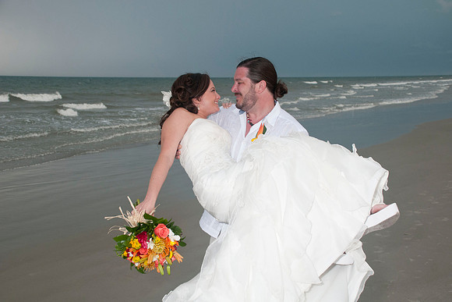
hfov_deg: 41.0
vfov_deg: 28.0
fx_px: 604
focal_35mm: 48
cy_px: 151
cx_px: 226
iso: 400
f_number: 5.6
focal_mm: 31
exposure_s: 1/125
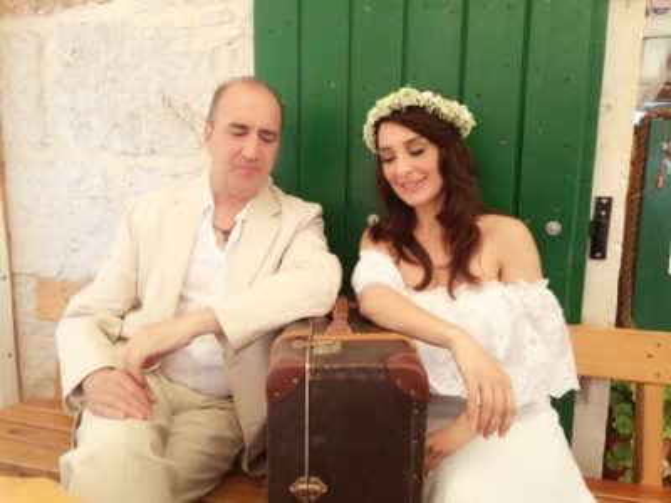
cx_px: 336
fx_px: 562
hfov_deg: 61.7
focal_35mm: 29
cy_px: 252
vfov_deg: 48.2
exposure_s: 1/258
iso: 32
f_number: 2.2
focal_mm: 4.15
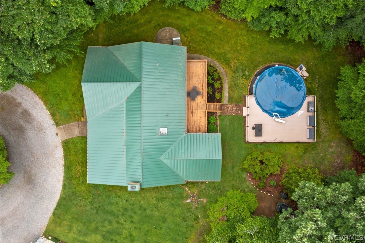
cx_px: 182
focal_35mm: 28
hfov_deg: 65.5
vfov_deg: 46.4
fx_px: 284
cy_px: 122
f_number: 11
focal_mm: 10.26
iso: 100
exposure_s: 1/40
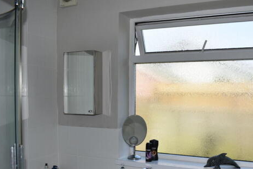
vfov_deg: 34.8
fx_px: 267
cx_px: 162
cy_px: 111
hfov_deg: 50.0
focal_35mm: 38
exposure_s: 1/200
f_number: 5
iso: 110
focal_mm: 18
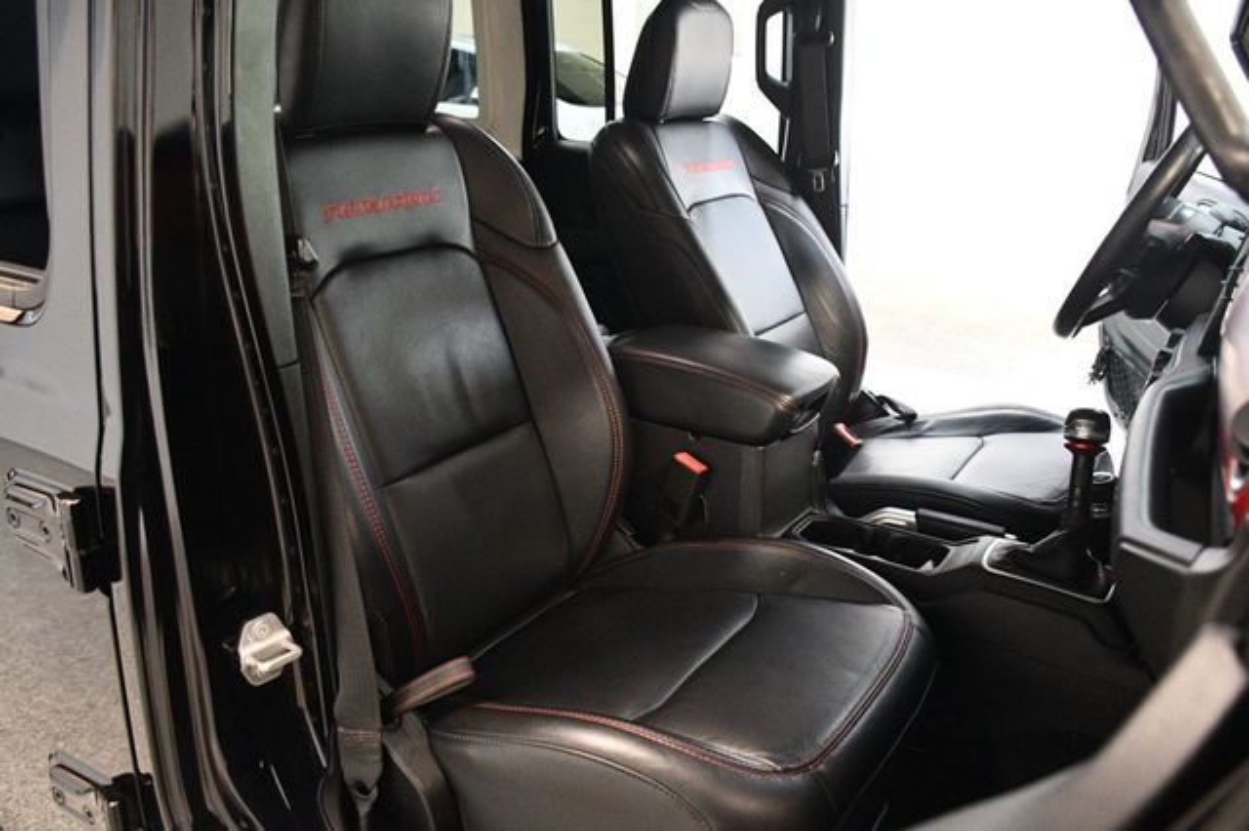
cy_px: 416
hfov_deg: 62.0
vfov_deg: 43.6
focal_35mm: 30
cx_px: 624
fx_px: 1040
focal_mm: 20
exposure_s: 1/60
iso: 5000
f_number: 3.5
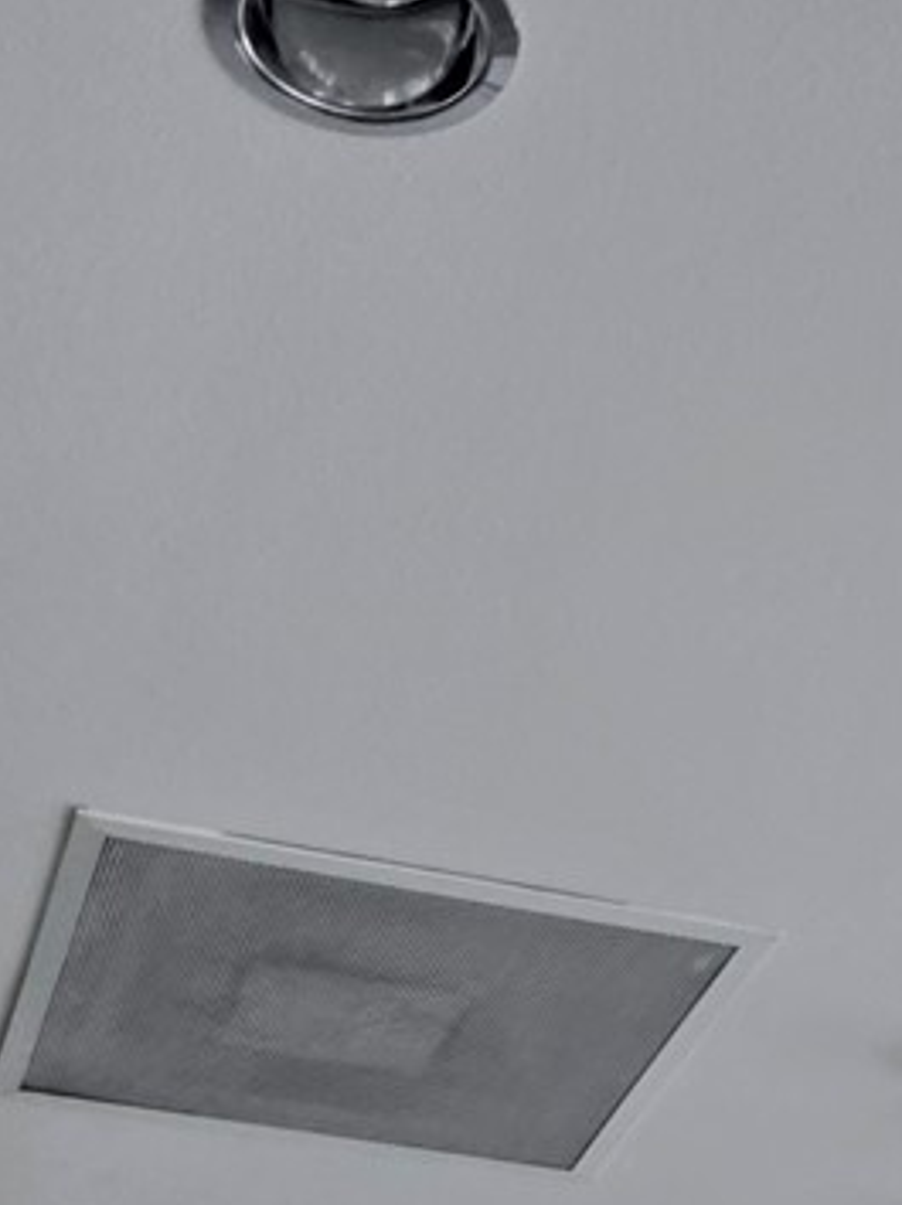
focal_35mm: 104
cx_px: 912
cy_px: 2609
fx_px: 3618
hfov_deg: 14.0
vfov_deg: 14.6
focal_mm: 6.3
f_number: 1.7
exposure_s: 1/180
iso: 125
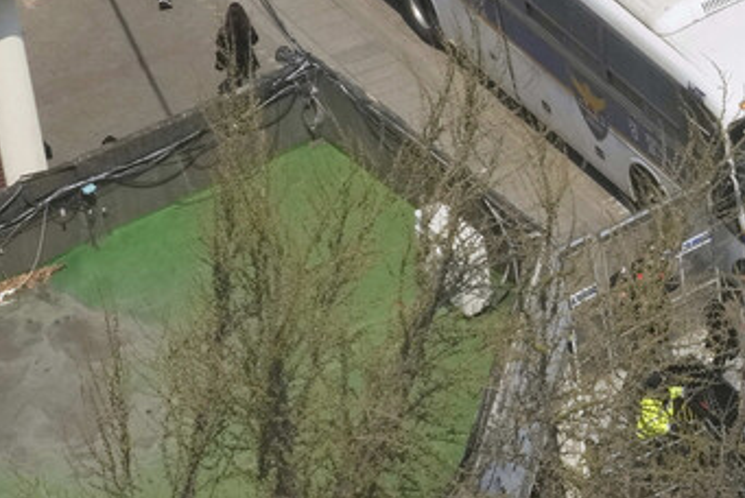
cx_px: 1556
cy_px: -329
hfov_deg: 6.3
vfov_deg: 4.4
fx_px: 6503
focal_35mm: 314
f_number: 16
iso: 1250
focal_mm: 67
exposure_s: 1/500
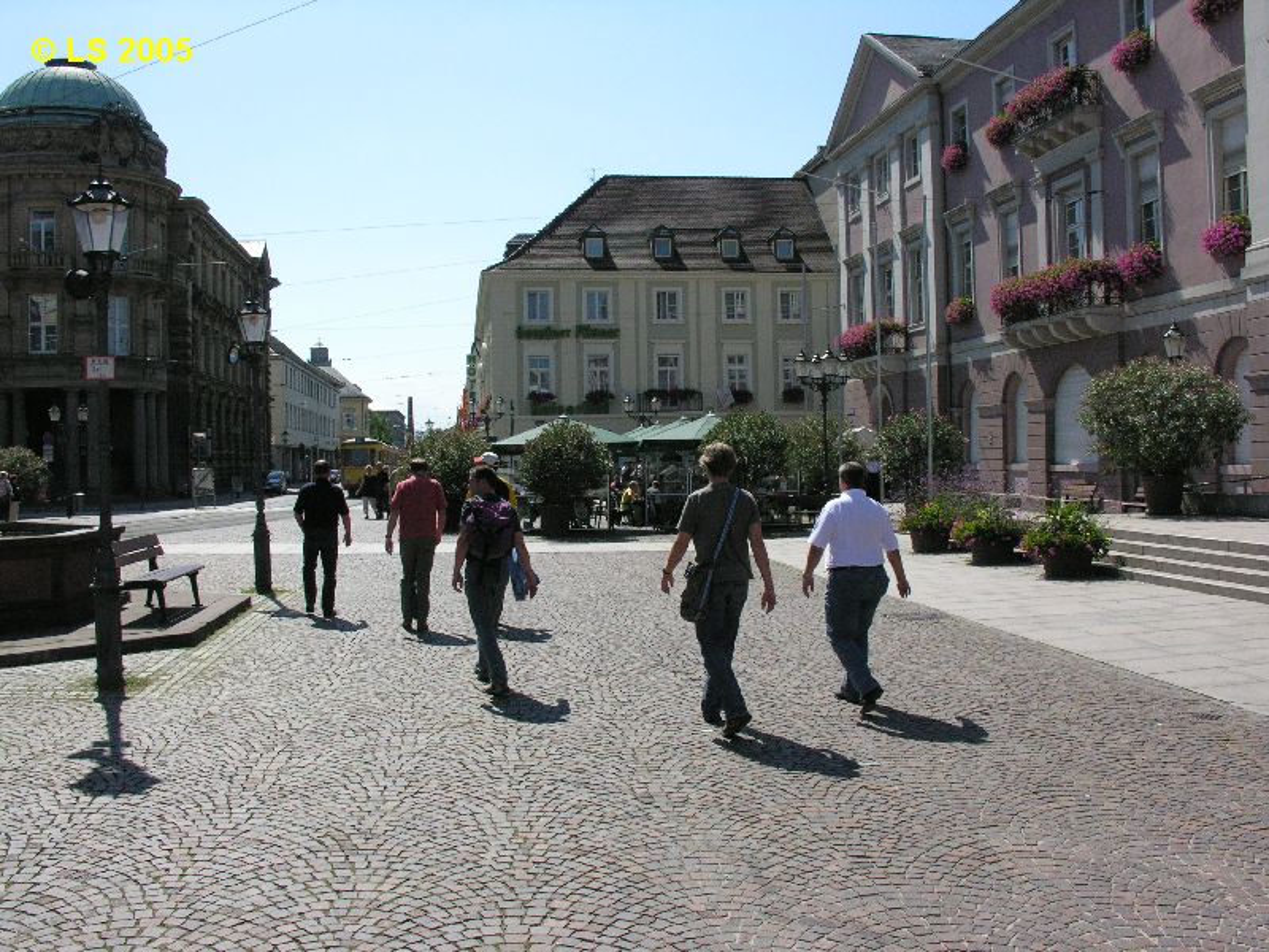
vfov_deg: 40.7
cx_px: 634
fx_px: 1283
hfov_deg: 52.6
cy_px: 476
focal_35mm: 35
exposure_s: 1/556
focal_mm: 8.9
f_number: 8
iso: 200
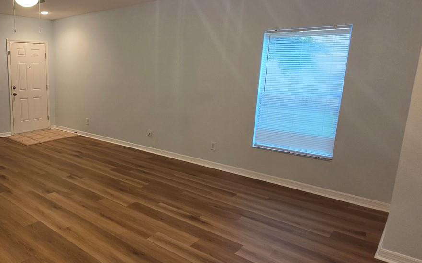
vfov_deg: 49.3
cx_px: 108
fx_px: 287
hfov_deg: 68.1
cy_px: 126
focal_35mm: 25
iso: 200
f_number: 1.9
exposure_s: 1/60
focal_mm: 2.2
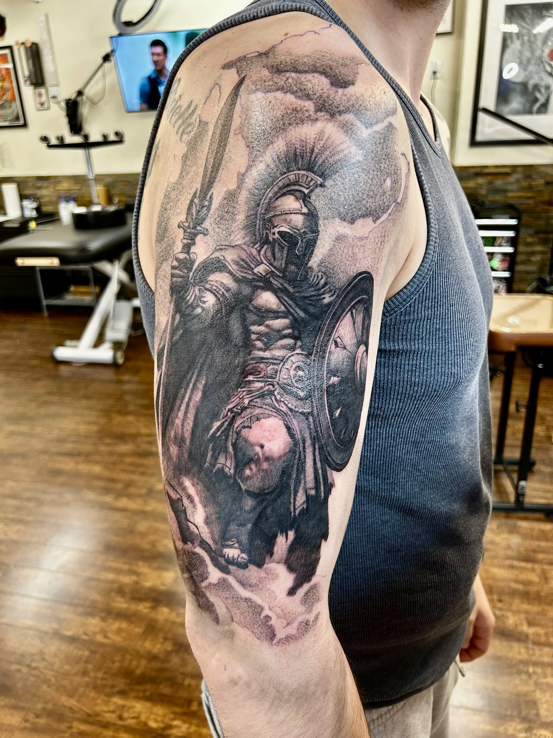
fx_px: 554
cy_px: 369
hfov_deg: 53.1
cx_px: 276
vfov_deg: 67.3
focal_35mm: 26
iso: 100
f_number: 1.5
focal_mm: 5.7
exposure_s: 1/60
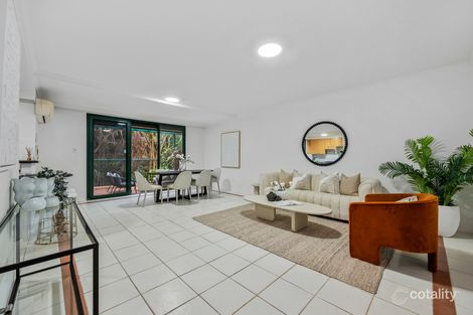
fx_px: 190
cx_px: 236
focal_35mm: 14
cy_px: 158
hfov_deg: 102.3
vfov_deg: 79.2
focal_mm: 14.5
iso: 100
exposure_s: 2.5
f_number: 11
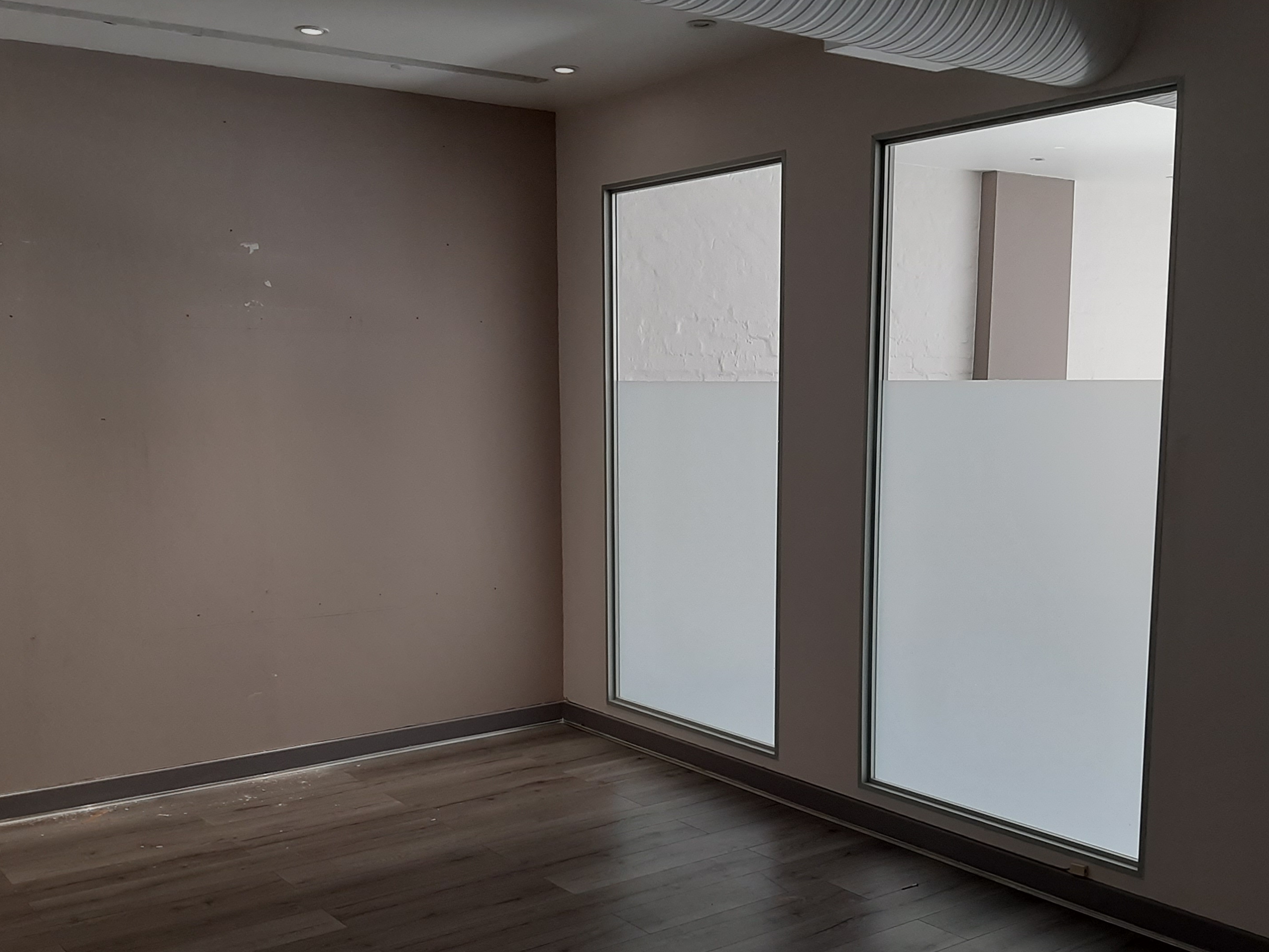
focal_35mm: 38
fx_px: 1393
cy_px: 601
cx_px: 648
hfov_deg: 49.0
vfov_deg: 37.5
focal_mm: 3.93
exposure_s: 1/50
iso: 64
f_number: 1.7
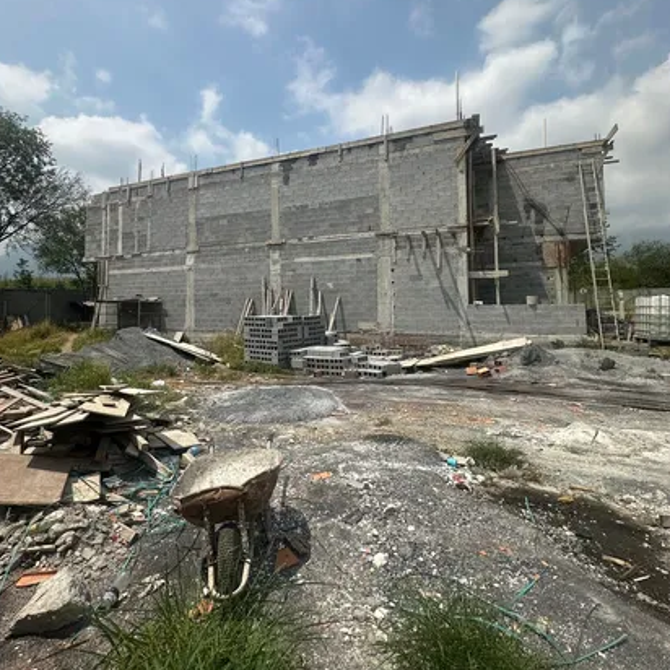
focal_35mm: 18
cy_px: 294
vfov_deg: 80.4
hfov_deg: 80.5
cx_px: 306
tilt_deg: +4.4
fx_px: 394
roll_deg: -0.9
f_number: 2.2
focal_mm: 2.22
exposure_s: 1/3401
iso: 50
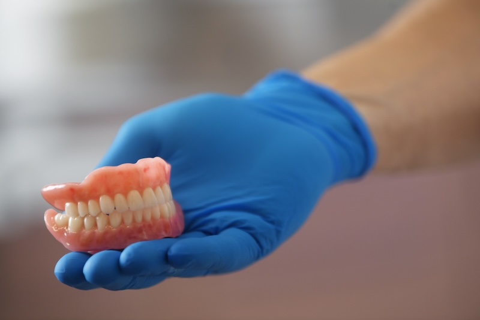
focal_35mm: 200
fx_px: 2667
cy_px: 160
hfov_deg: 10.3
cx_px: 240
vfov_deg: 6.9
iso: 400
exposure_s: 1/160
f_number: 3.5
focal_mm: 200
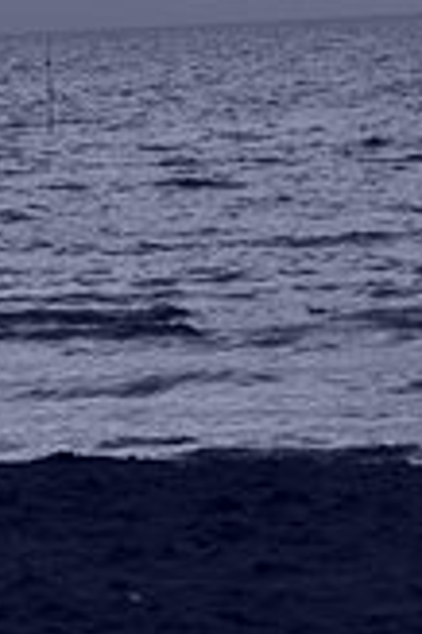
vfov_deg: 8.0
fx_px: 4538
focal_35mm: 258
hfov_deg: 5.2
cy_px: 4
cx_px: -372
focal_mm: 55
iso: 200
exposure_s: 1/320
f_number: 10
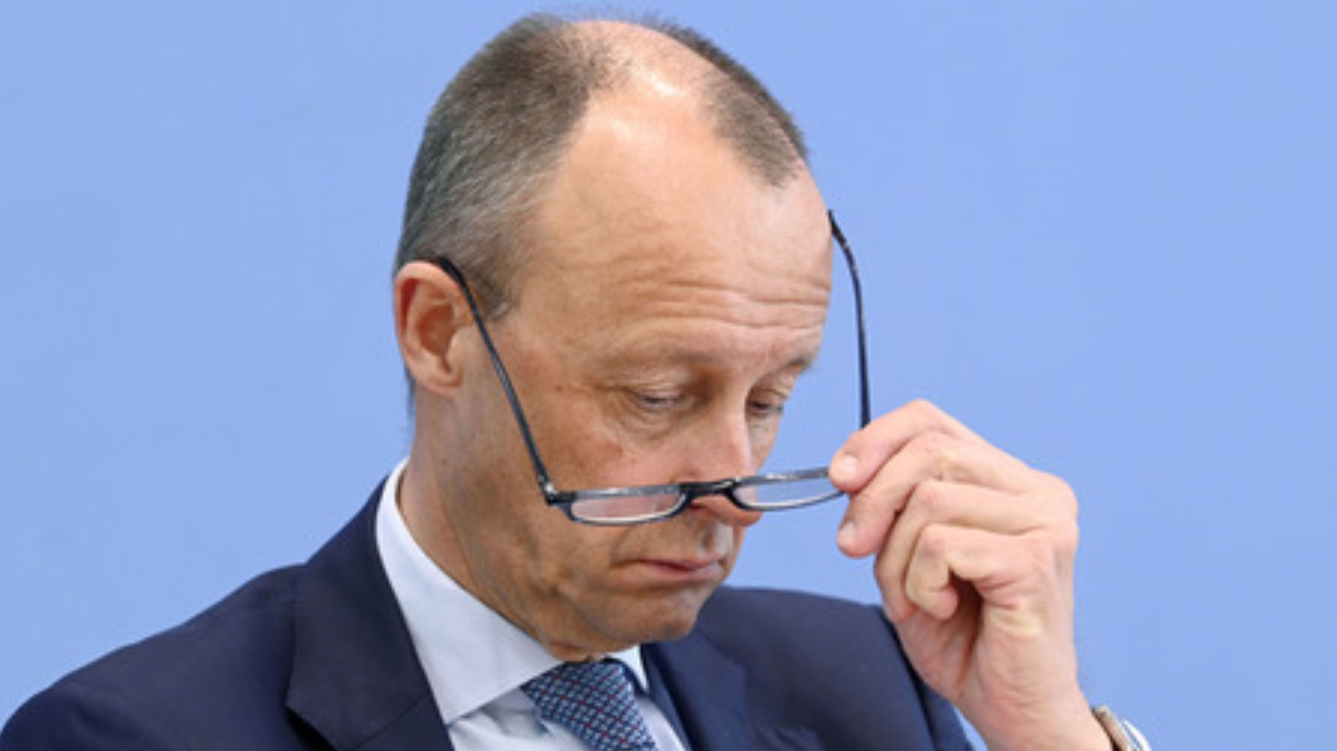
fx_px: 5245
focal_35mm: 148
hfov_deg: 14.5
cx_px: 666
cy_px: 425
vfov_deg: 8.2
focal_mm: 140
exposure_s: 1/400
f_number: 5.6
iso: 2500
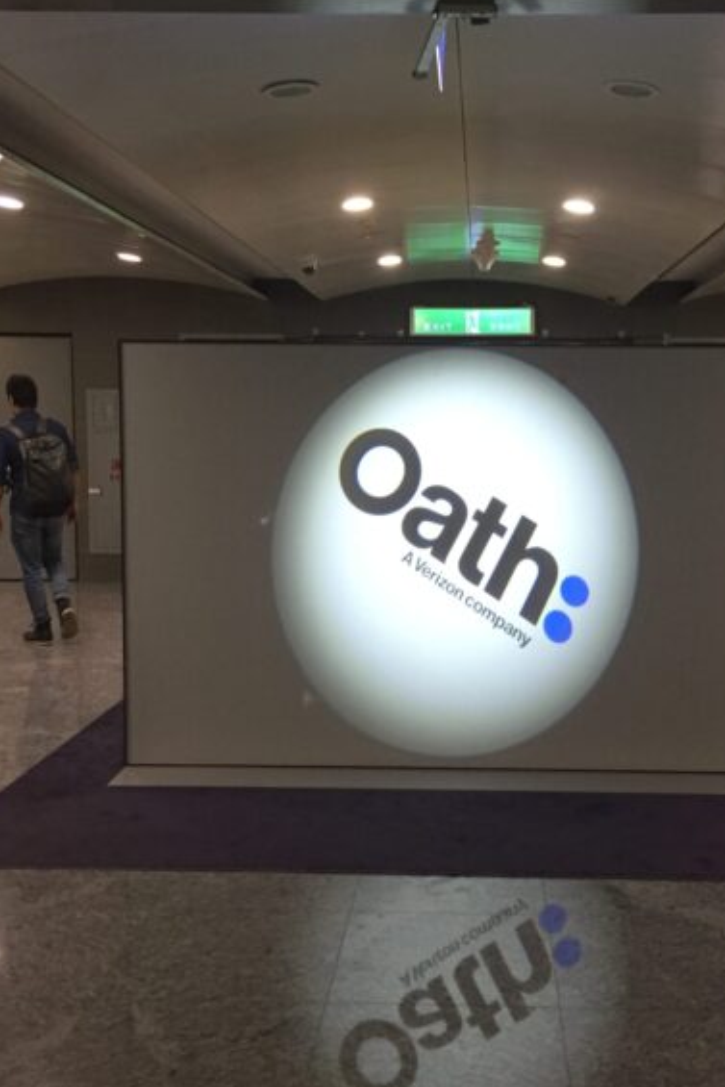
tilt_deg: -5.6
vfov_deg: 47.4
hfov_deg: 32.5
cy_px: 546
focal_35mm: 41
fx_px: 1238
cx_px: 446
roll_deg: -1.6
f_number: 2.2
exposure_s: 1/30
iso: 160
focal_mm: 4.15
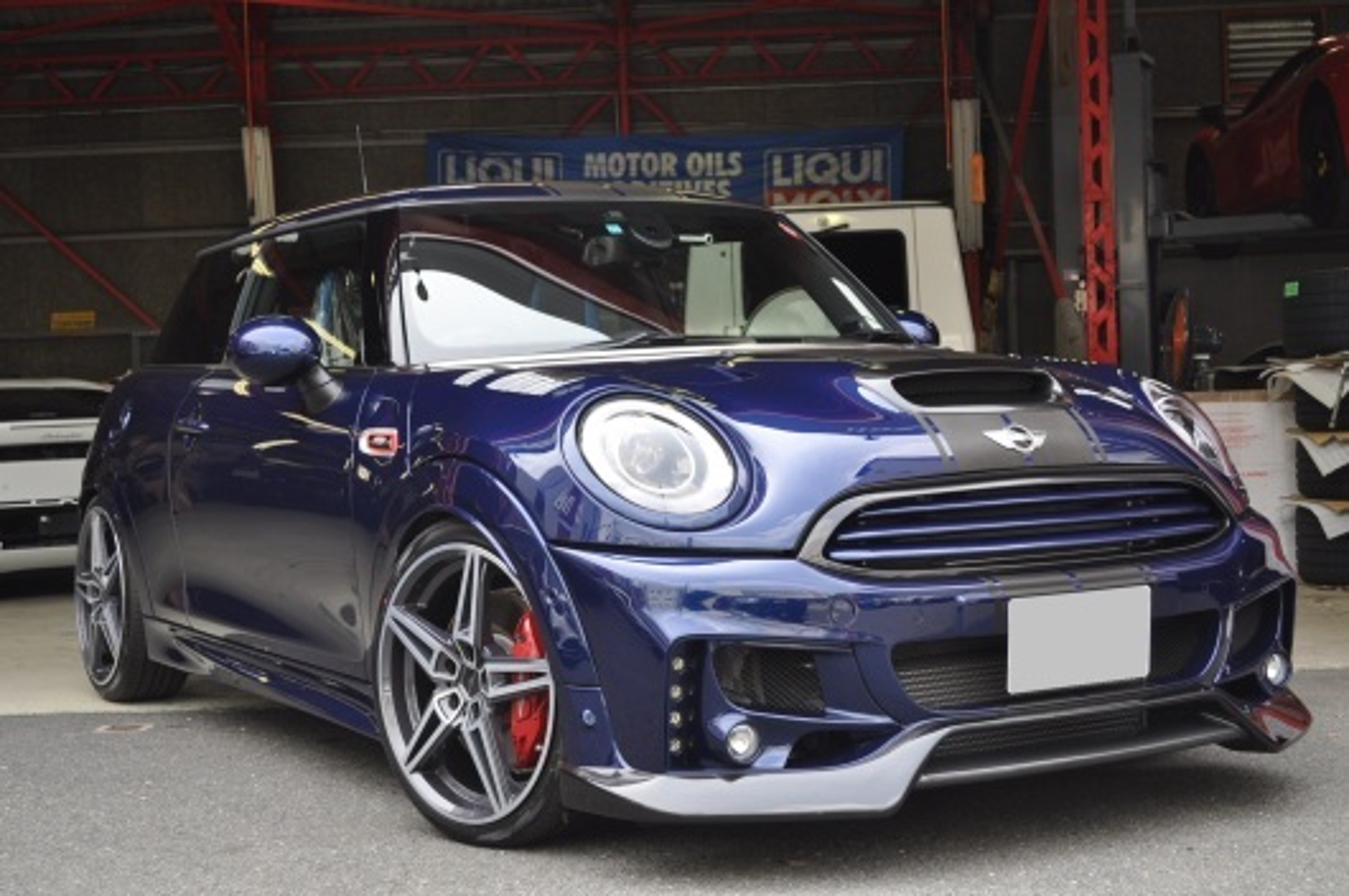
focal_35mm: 54
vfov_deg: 25.0
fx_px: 2021
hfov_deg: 36.9
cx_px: 674
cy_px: 448
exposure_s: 1/125
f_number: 5.6
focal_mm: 36
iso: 200
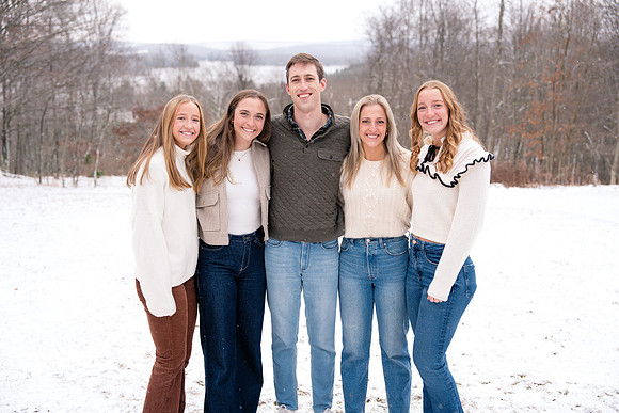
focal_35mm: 41
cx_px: 310
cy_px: 206
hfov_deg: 47.4
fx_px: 705
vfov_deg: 32.6
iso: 400
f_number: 3.2
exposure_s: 1/250
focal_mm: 41
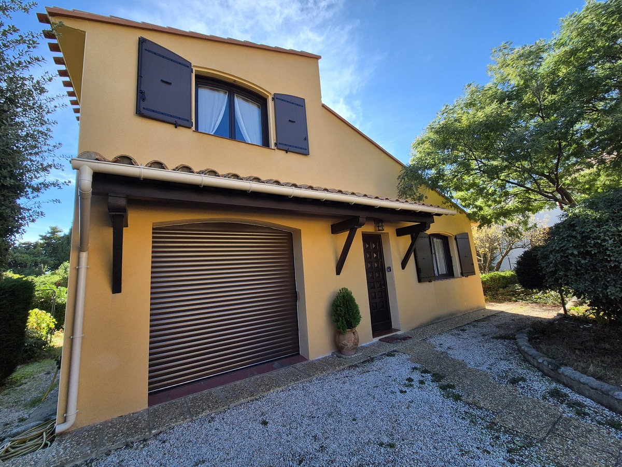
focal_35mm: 13
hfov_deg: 106.2
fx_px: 234
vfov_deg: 89.9
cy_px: 234
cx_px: 311
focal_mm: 2.2
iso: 50
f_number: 2.2
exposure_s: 1/798
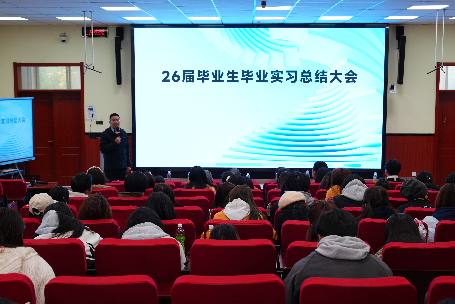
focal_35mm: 50
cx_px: 228
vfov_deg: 27.0
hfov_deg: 39.6
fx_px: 632
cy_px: 152
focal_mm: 50
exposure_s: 1/80
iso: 1000
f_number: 6.3
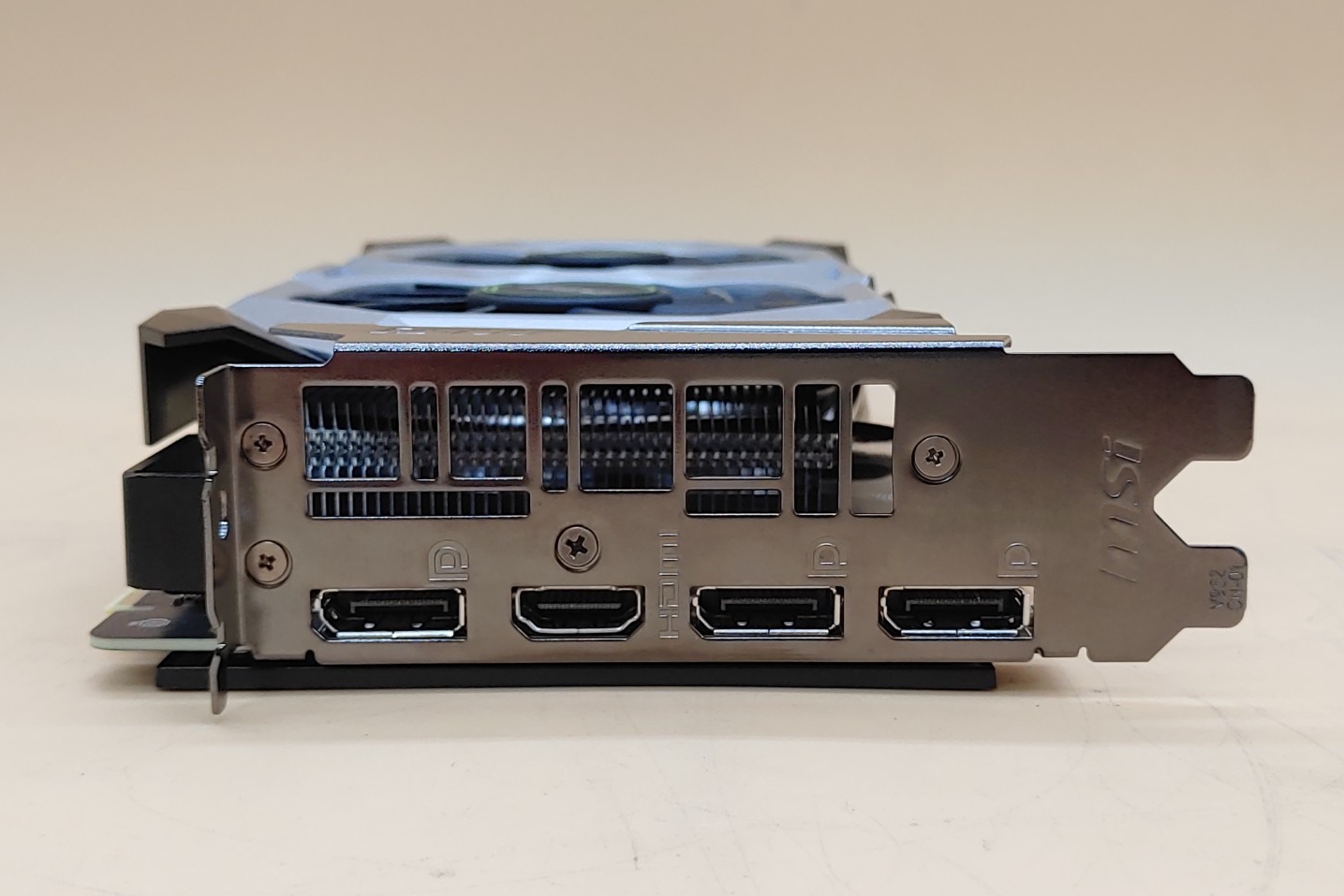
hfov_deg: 41.1
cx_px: 671
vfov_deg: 28.1
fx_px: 1792
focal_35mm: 48
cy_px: 465
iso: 50
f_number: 1.8
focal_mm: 4.36
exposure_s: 1/120
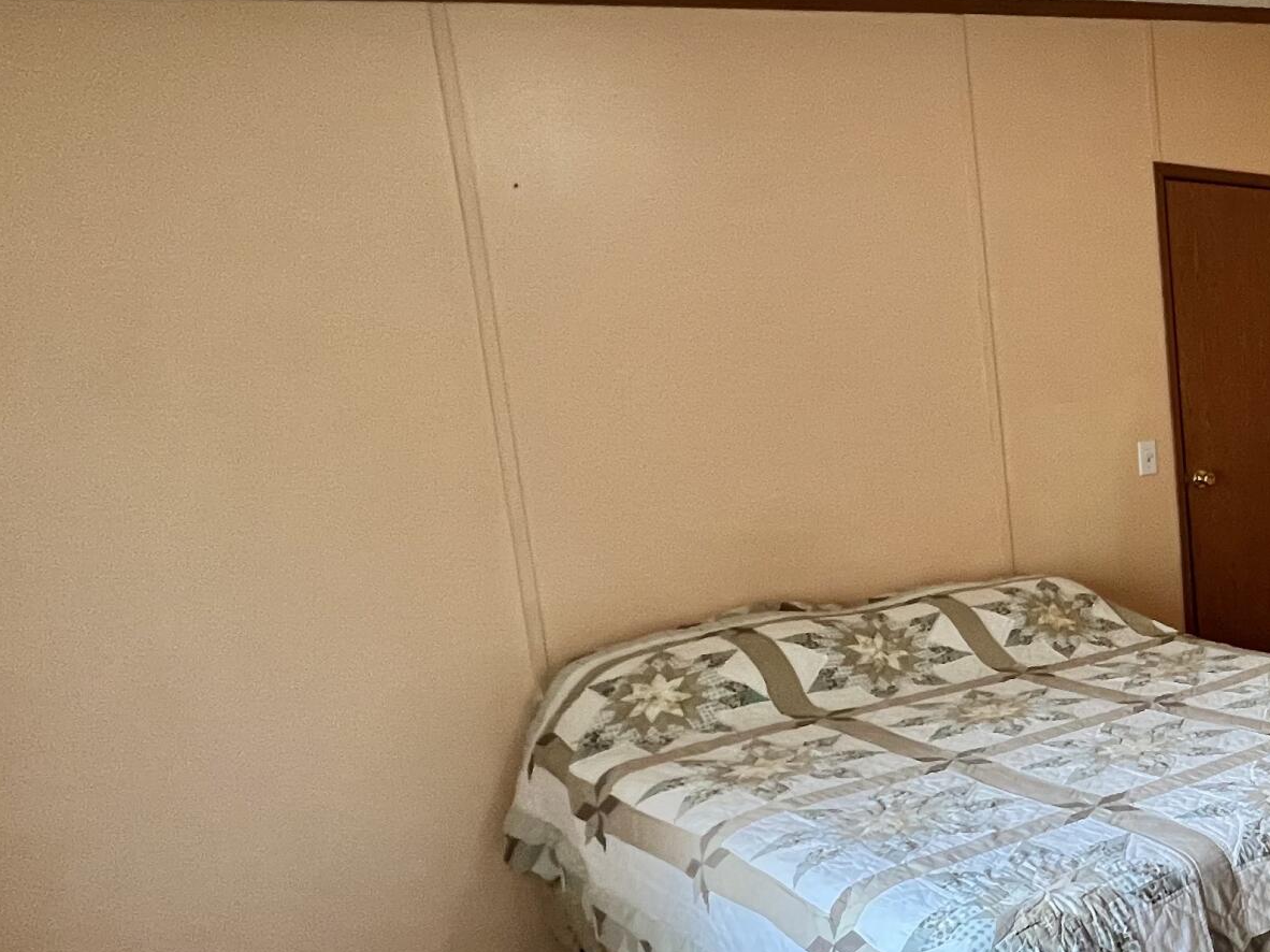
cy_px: 523
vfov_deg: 42.9
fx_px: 1210
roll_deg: +2.2
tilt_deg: -7.3
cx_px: 1486
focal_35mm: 33
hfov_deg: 40.7
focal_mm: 1.57
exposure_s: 1/120
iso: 250
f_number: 1.8
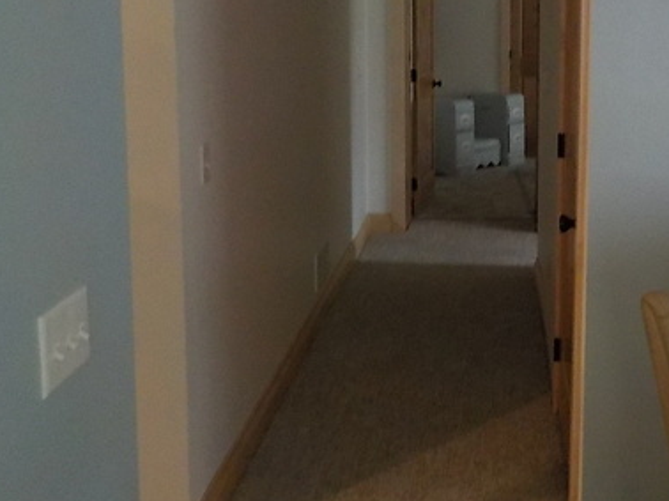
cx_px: 539
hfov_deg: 35.0
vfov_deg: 27.3
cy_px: 170
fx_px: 1024
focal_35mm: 53
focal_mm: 4.1
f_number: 3.3
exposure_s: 1/15
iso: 640
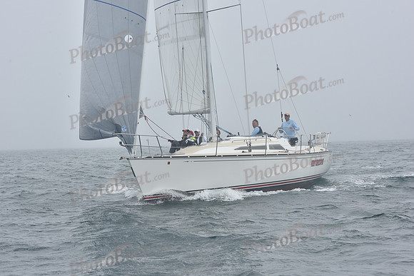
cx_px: 207
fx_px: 1127
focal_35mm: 98
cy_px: 138
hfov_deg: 20.8
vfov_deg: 14.0
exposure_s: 1/800
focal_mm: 98
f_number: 10
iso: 250
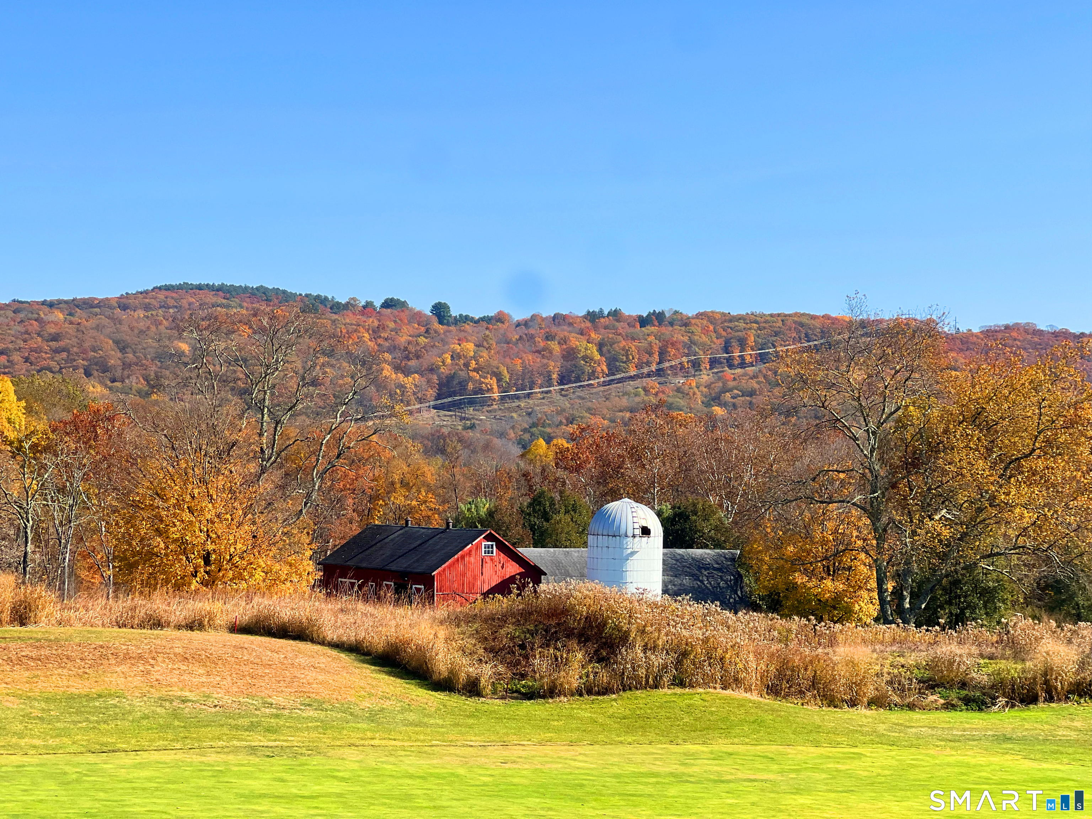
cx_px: 546
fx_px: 2429
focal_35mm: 77
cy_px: 410
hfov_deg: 25.3
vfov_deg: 19.1
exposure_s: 1/747
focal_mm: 9
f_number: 2.8
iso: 32
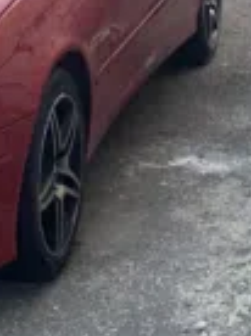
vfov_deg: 12.8
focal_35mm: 151
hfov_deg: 9.8
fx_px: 1464
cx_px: 66
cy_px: -51
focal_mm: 6
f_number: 2
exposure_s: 1/202
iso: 20
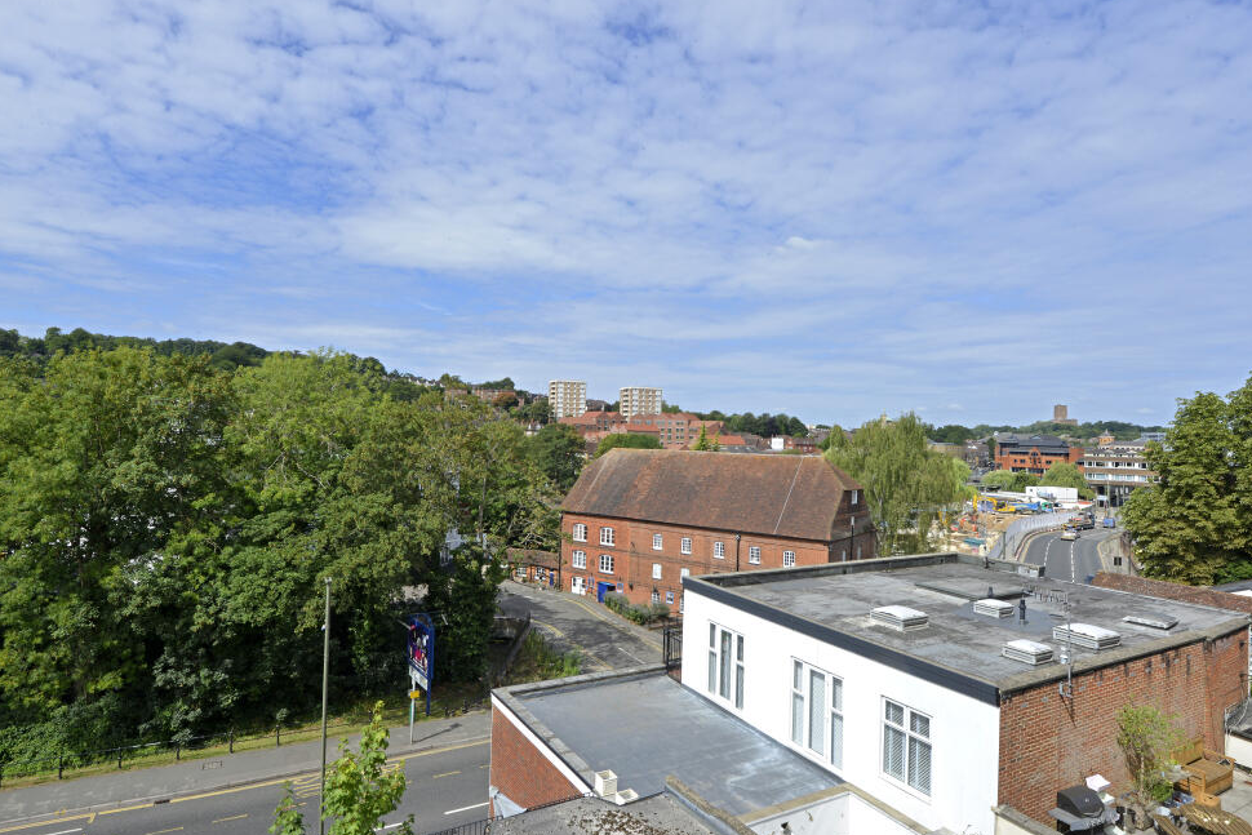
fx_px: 661
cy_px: 425
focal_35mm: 19
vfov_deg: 64.6
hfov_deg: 86.9
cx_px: 617
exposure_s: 1/125
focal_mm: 18
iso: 400
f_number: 20
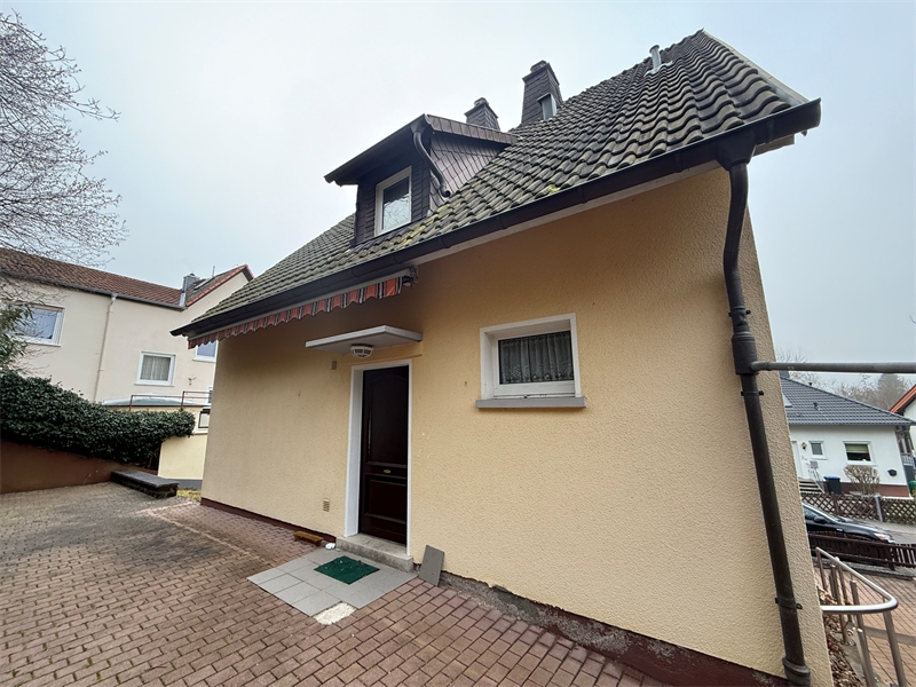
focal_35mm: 14
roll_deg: +1.0
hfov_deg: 102.1
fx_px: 370
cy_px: 344
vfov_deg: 85.7
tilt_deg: +11.9
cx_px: 458
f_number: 2.2
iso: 125
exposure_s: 1/99
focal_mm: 2.22
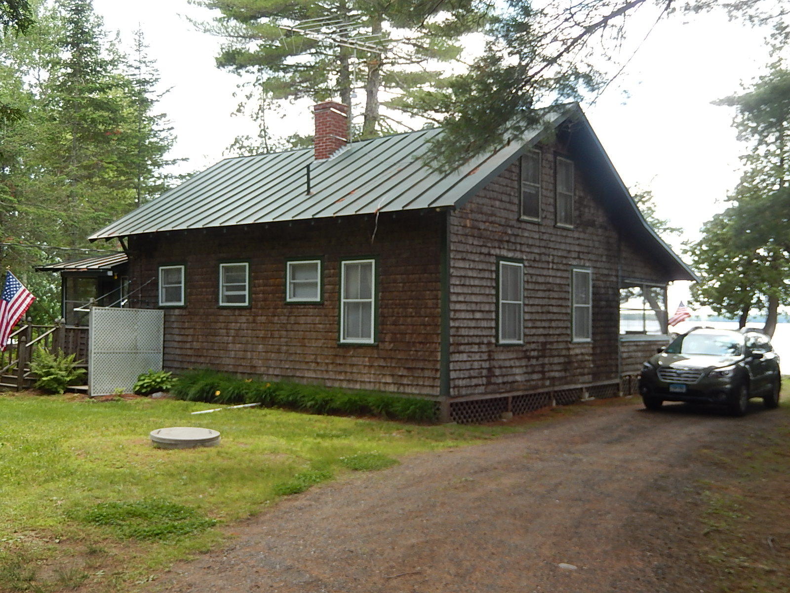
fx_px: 822
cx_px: 395
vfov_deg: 39.7
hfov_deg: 51.4
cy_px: 296
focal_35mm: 36
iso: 125
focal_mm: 6.5
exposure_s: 1/100
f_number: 4
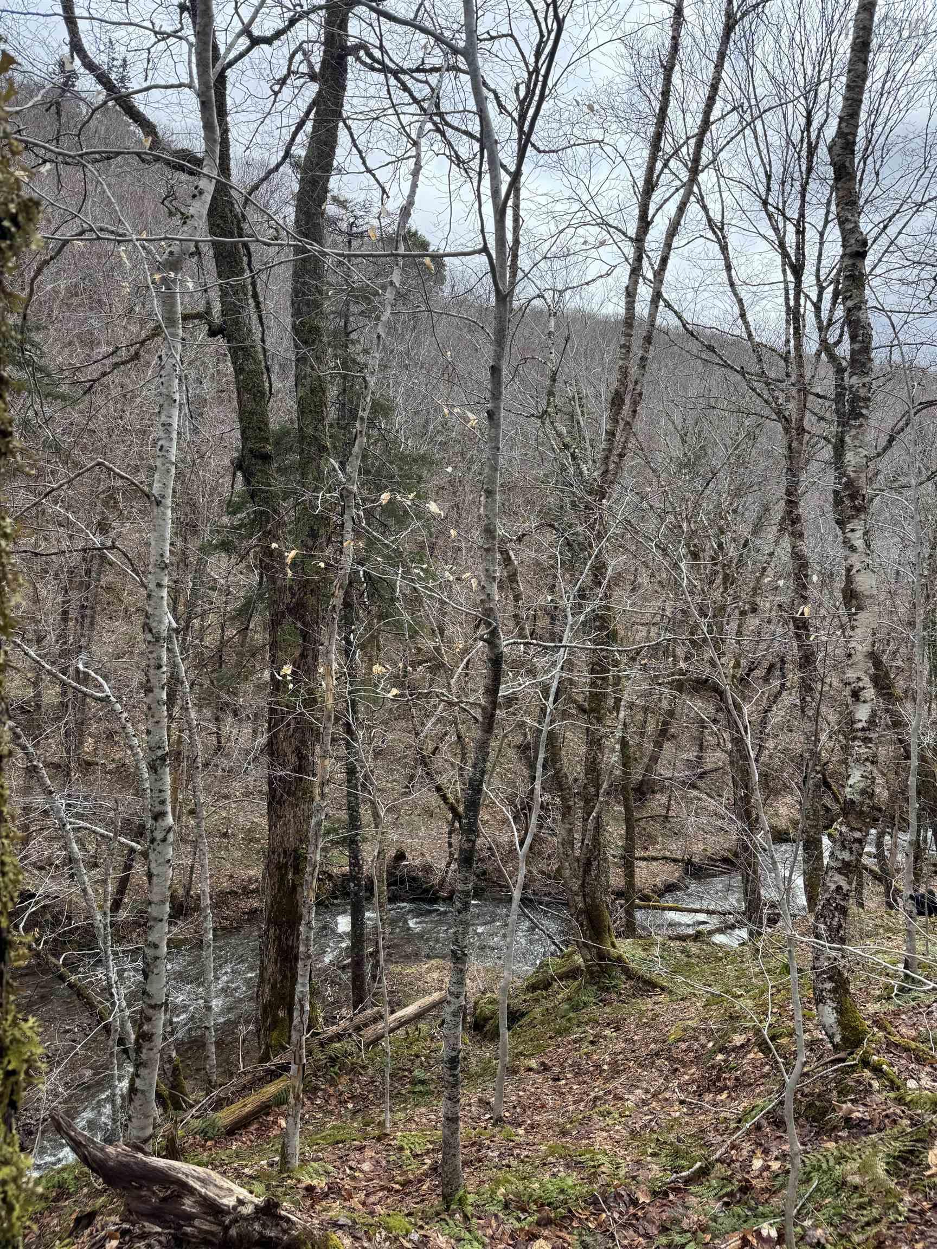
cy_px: 624
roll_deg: -2.5
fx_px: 866
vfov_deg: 71.6
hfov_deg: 56.8
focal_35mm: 24
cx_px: 468
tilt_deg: -2.8
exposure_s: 1/1488
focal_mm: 6.76
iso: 80
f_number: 1.78
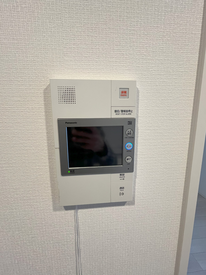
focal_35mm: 16
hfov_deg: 78.1
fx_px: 127
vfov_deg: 94.5
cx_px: 103
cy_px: 138
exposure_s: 1/50
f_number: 2.4
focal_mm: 1.54
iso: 160
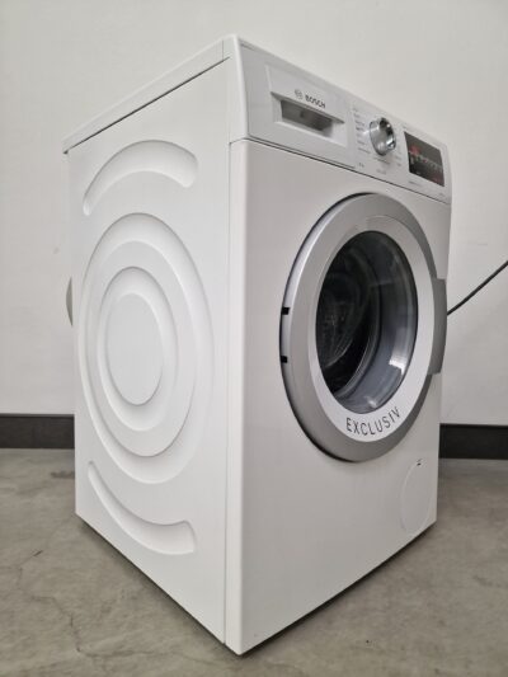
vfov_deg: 73.9
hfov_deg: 58.9
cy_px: 338
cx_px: 254
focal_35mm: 23
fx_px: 450
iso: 160
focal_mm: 6.4
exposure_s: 1/100
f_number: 1.8
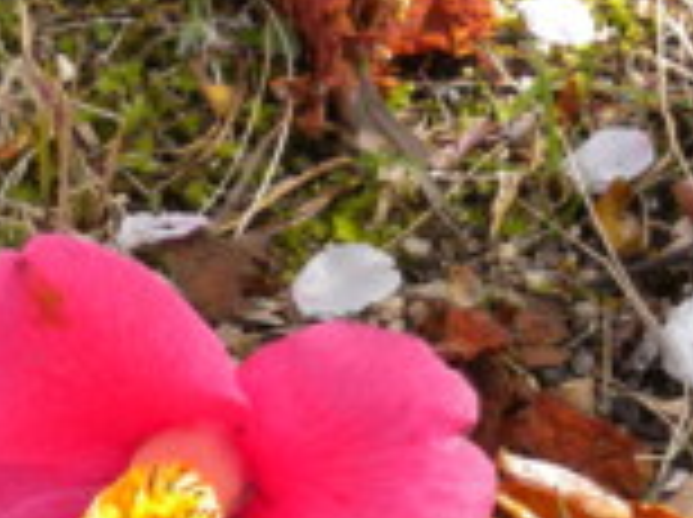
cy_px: 523
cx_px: 266
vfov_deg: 4.8
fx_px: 6136
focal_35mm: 307
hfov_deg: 6.5
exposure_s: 1/125
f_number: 5.9
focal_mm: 18.9
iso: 146
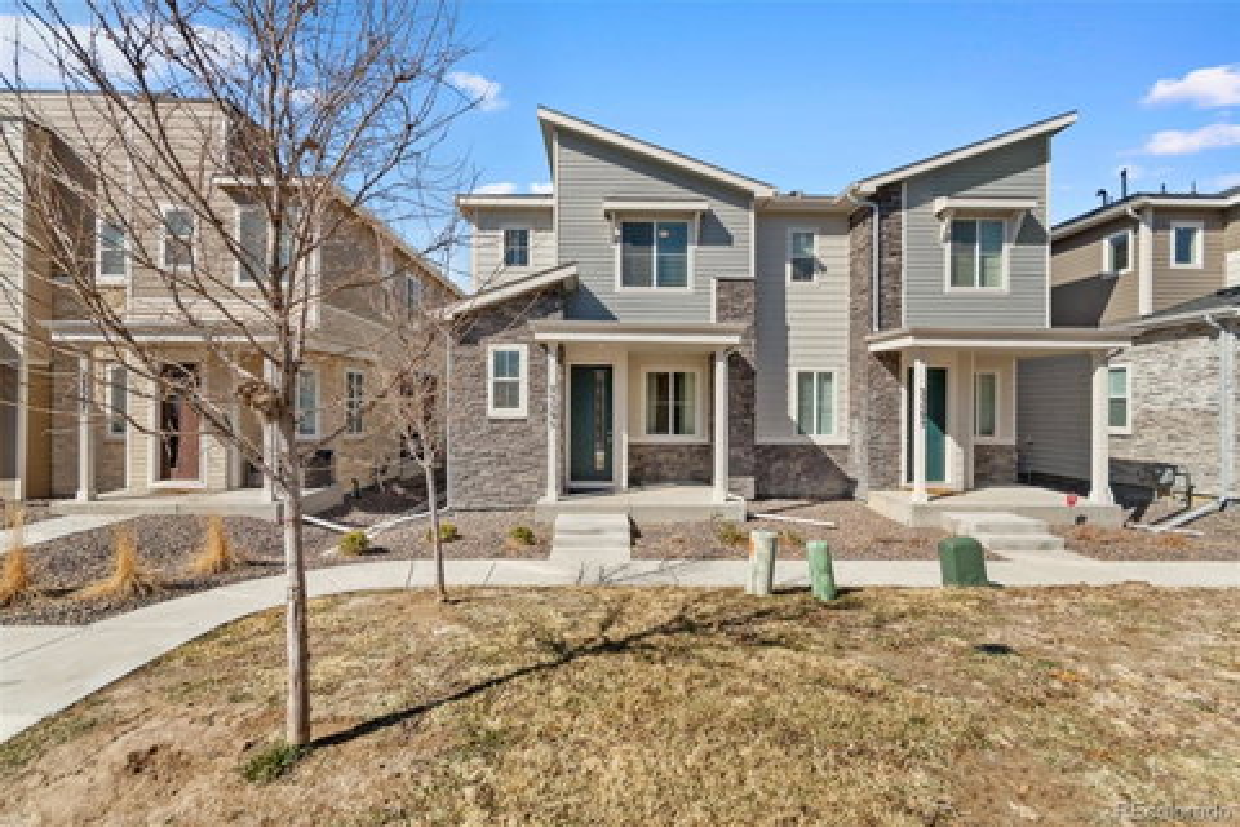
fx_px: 517
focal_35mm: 15
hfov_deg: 100.4
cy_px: 414
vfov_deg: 77.3
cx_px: 620
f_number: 8
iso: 400
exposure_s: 1/320
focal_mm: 10
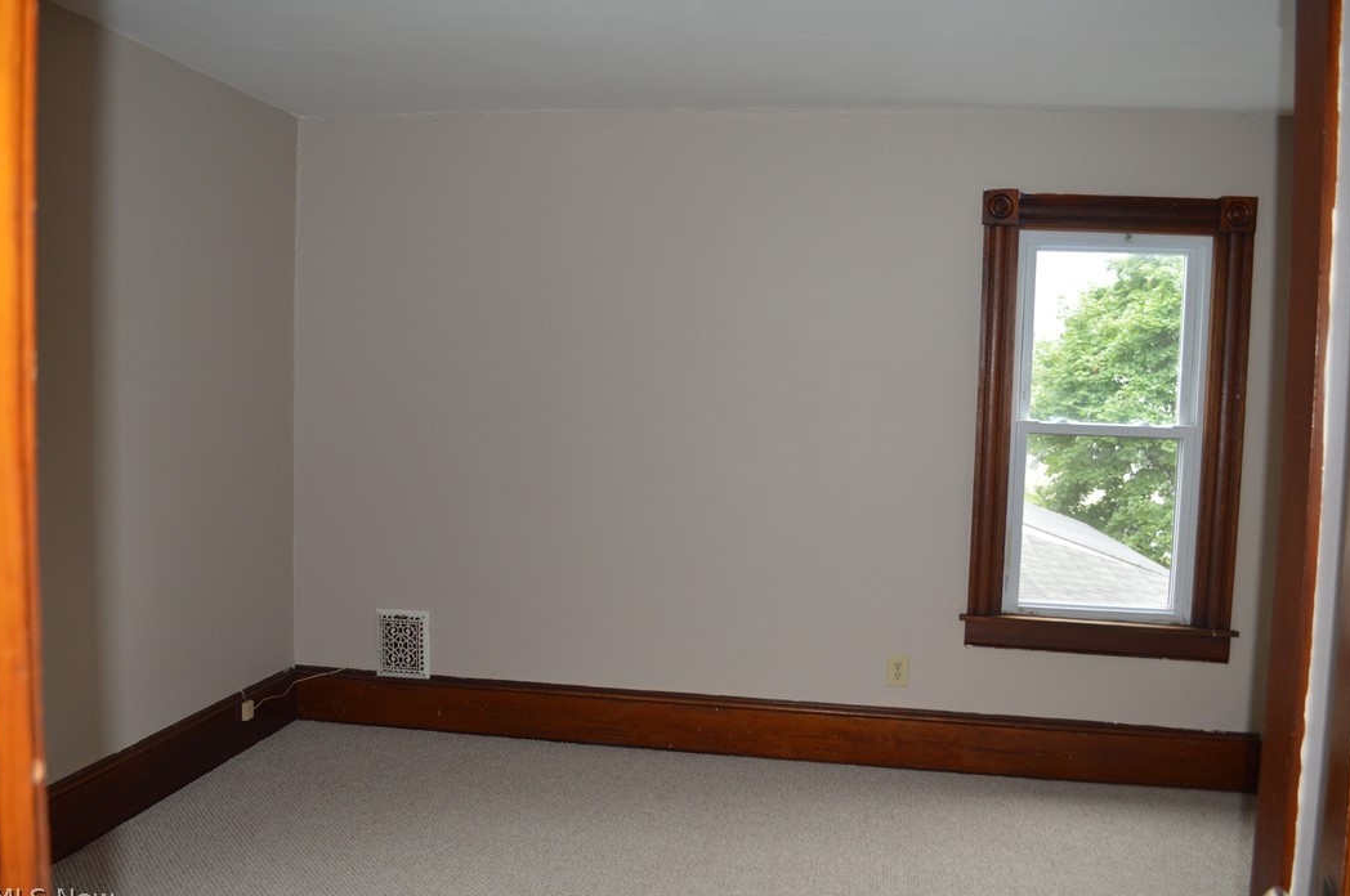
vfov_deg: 46.3
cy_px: 454
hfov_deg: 65.5
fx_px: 1049
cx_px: 685
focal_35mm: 28
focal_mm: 18
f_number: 4
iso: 400
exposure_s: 1/80
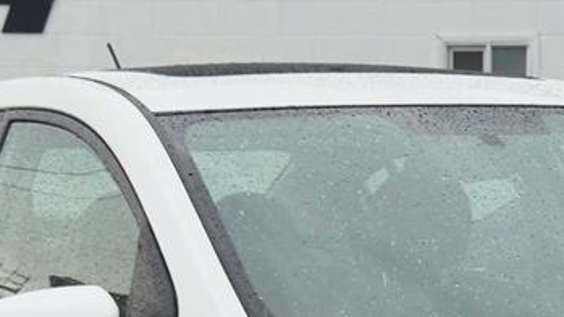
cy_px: 545
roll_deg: +1.9
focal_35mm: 96
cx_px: 572
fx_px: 1435
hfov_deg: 21.4
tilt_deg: -13.0
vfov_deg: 11.8
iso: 100
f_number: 1.78
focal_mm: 6.76
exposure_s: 1/500
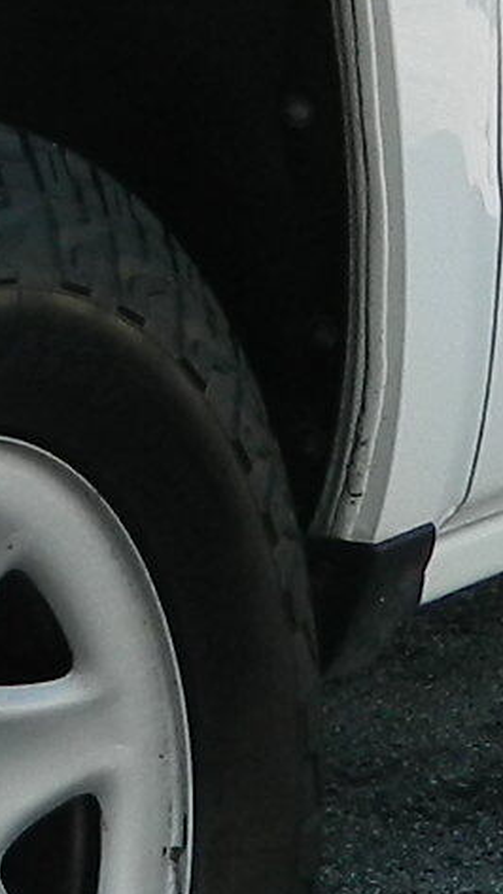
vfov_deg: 11.4
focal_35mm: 188
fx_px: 4459
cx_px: -582
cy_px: 115
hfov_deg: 6.2
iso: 80
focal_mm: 4.5
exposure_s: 1/320
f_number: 3.1
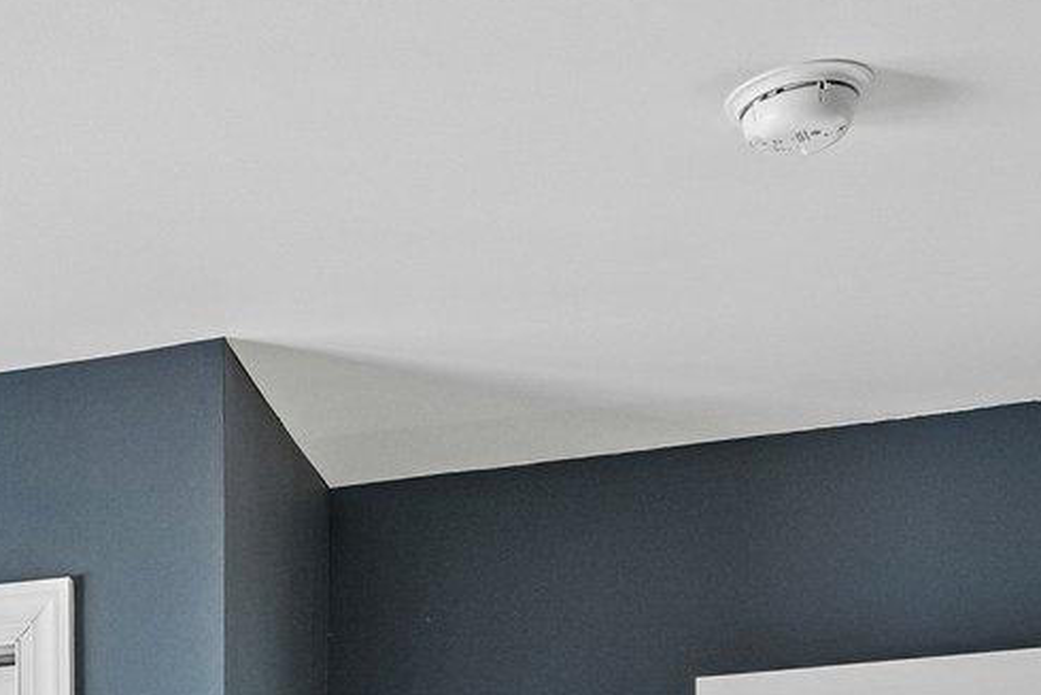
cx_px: -115
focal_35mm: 71
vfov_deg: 16.9
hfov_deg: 26.2
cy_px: 1113
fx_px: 2054
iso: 800
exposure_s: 1/30
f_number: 8
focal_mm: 17
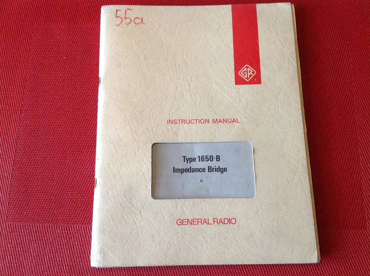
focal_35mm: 35
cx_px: 185
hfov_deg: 52.7
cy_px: 138
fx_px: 373
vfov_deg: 40.6
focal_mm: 4.28
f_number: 2.4
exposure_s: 1/40
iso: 50
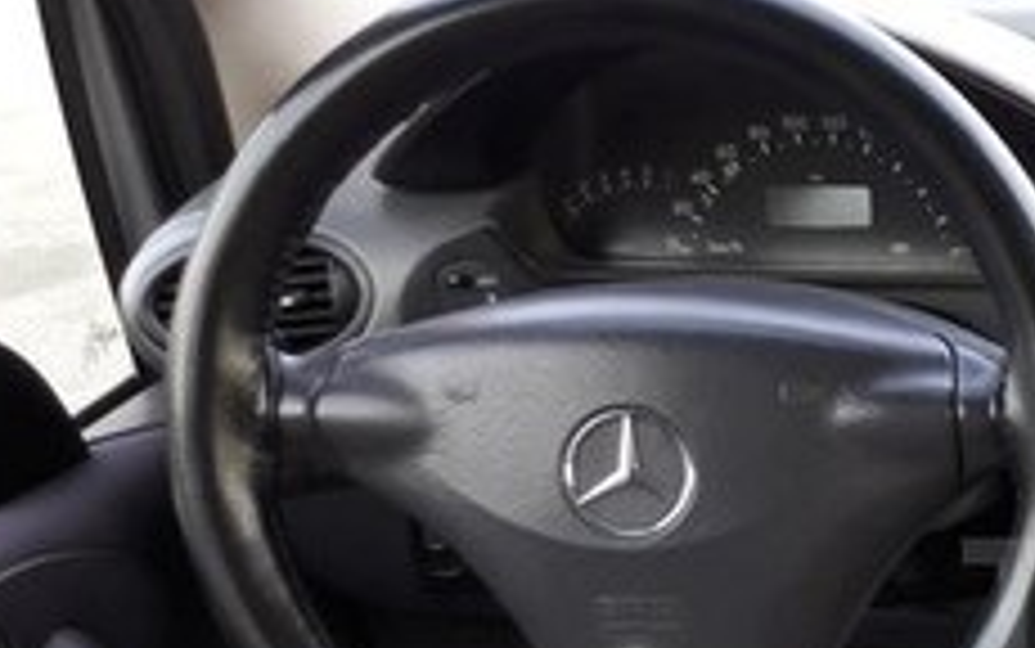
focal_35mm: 85
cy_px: 605
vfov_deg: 15.2
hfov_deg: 21.5
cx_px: 1422
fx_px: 2399
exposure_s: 1/33
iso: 40
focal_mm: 3.7
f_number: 1.9
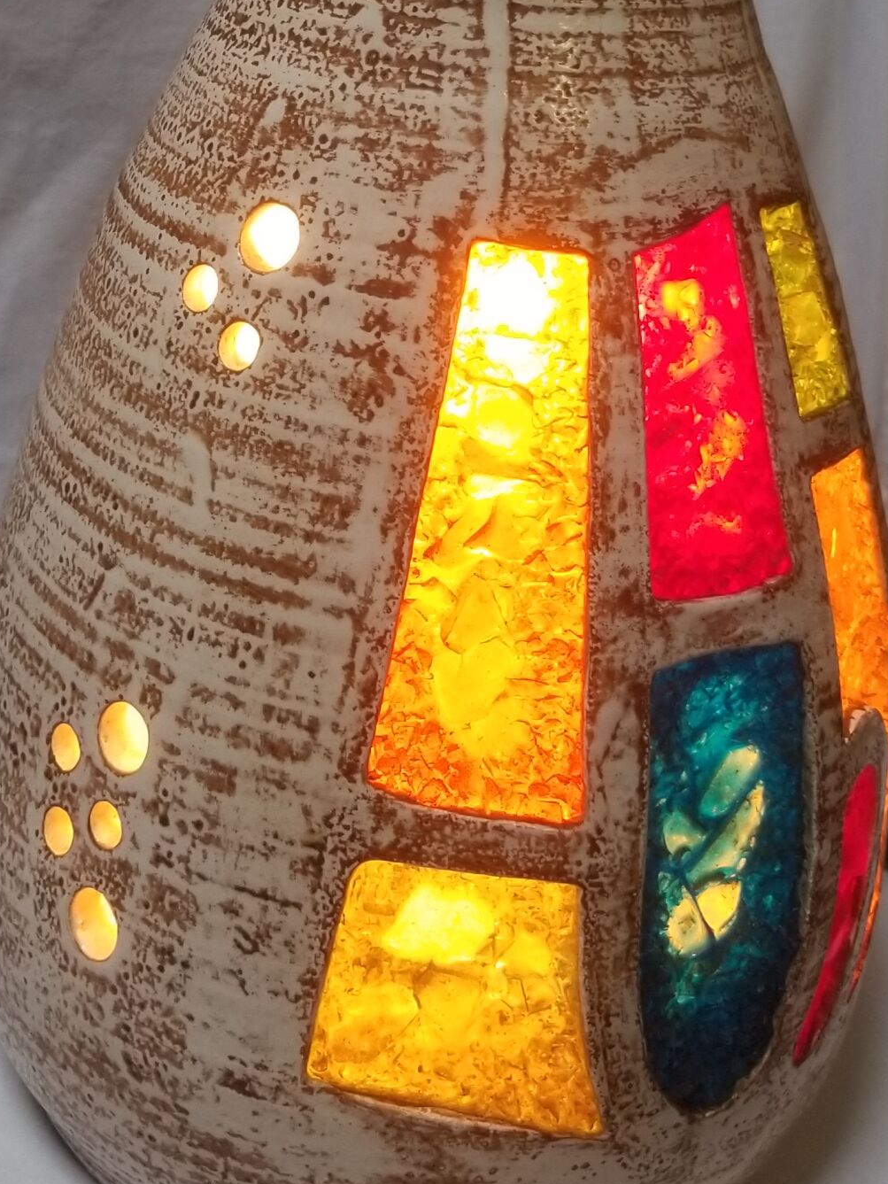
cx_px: 365
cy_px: 104
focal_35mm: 56
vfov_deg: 32.5
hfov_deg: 26.1
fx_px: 1915
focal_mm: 4.25
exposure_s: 1/50
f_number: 1.7
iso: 80
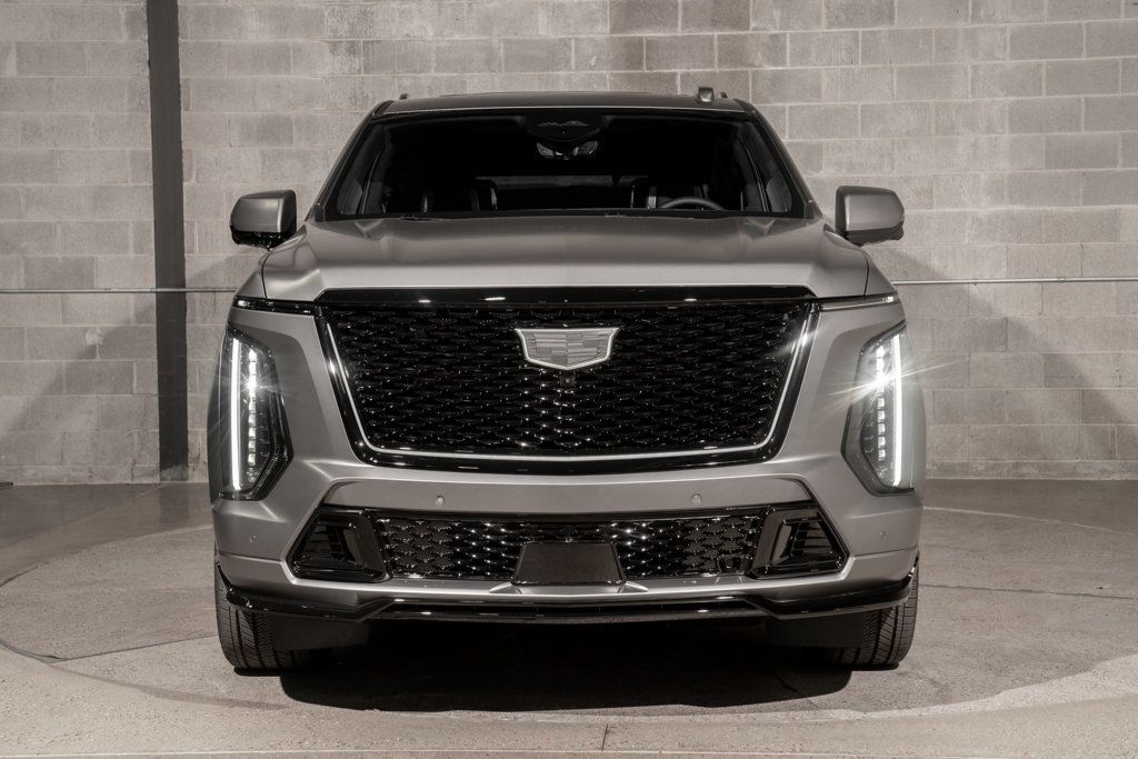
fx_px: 1798
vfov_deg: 23.8
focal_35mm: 57
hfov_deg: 35.1
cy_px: 347
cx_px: 574
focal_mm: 52
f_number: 6.3
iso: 250
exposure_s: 1/50
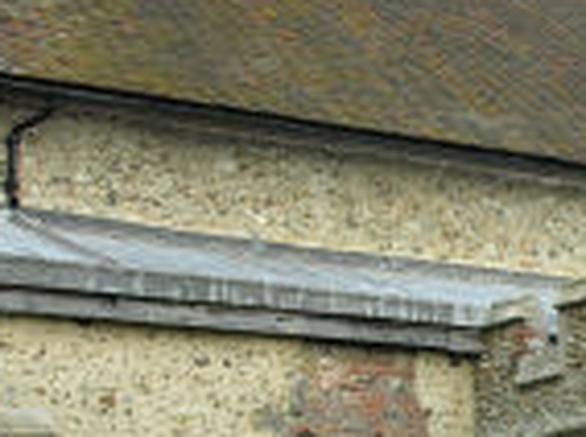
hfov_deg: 16.0
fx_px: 2028
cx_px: 631
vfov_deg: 12.2
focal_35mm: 120
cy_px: 427
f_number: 5
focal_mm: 9.5
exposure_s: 1/139
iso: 50
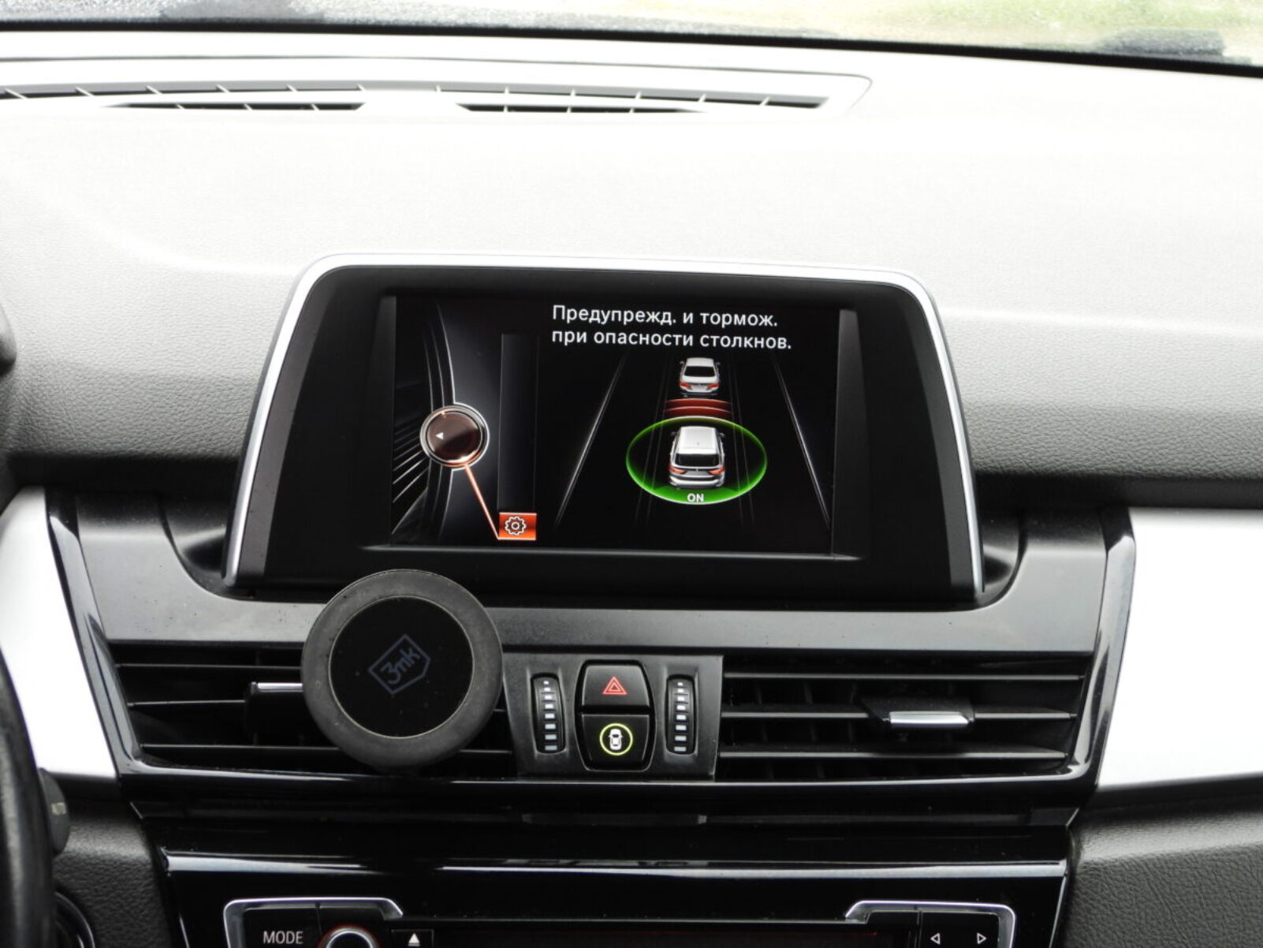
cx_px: 632
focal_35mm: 70
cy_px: 474
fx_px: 2554
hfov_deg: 27.8
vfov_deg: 21.0
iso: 180
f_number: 3.5
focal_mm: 12.6
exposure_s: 1/30
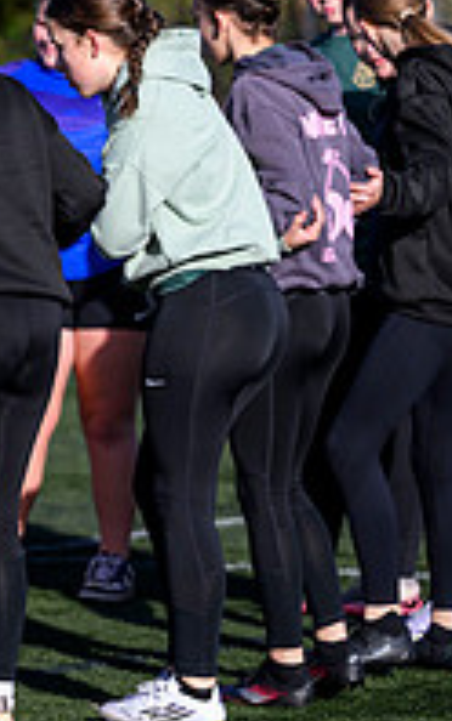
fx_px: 7361
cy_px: 333
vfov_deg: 5.6
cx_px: -488
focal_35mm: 374
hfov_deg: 3.5
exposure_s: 1/5000
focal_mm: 125
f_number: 3.5
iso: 500
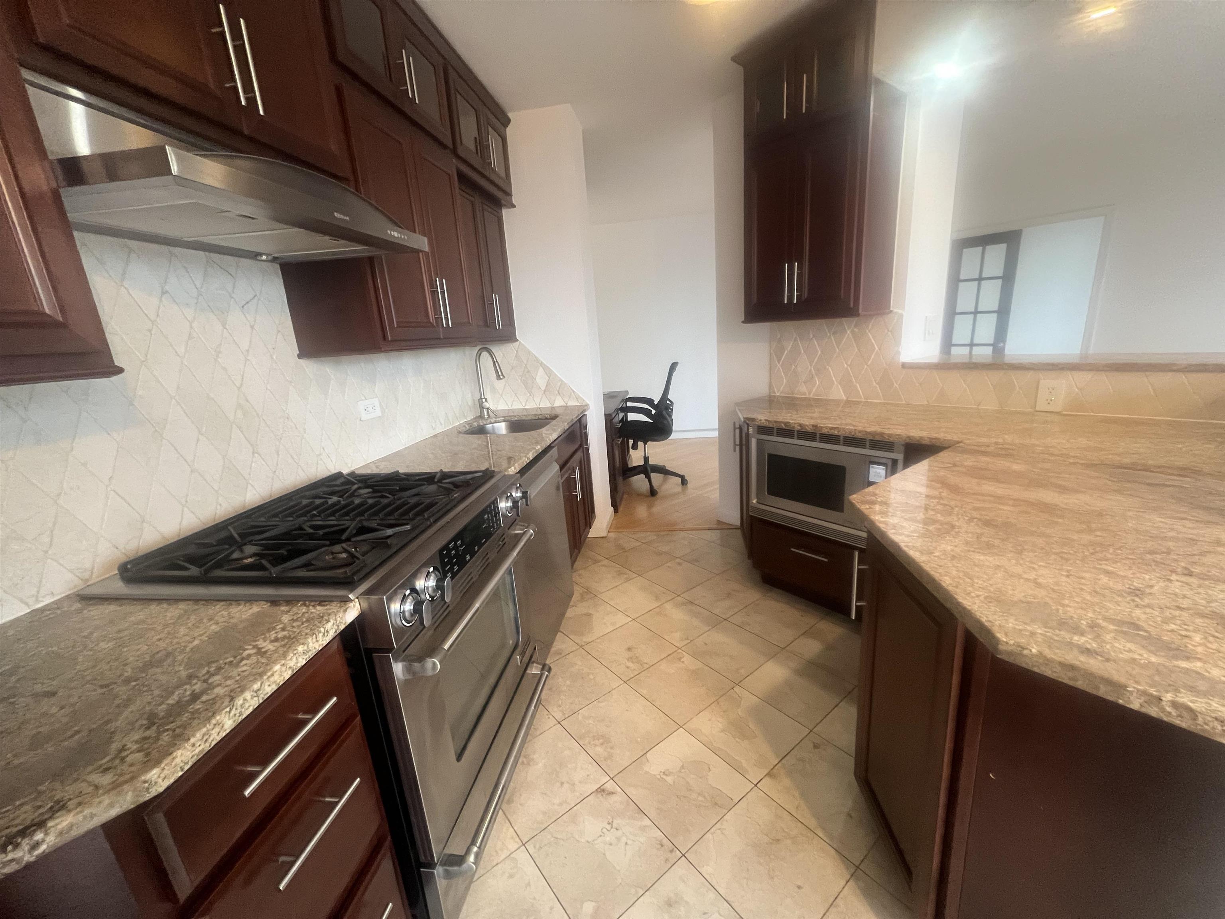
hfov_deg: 106.2
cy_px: 460
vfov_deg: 89.9
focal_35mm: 13
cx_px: 612
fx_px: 460
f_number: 1.8
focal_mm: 1.57
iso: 400
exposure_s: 1/60
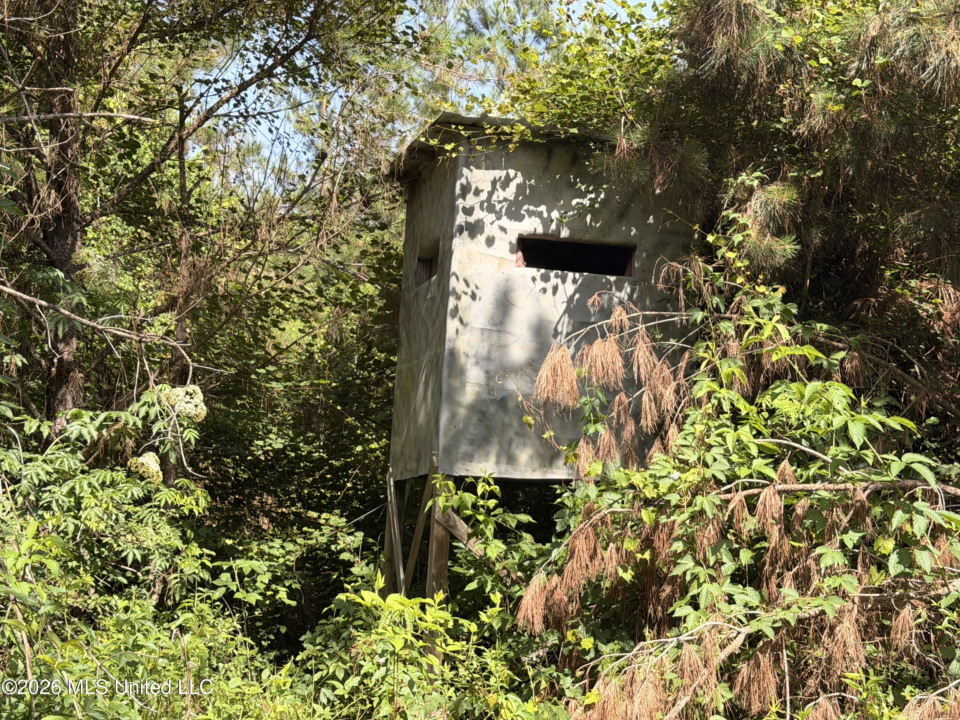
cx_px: 480
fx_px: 1331
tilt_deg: +10.5
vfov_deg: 30.3
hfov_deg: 39.7
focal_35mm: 48
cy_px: 360
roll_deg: +0.8
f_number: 1.78
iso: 64
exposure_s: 1/1133
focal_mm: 6.76
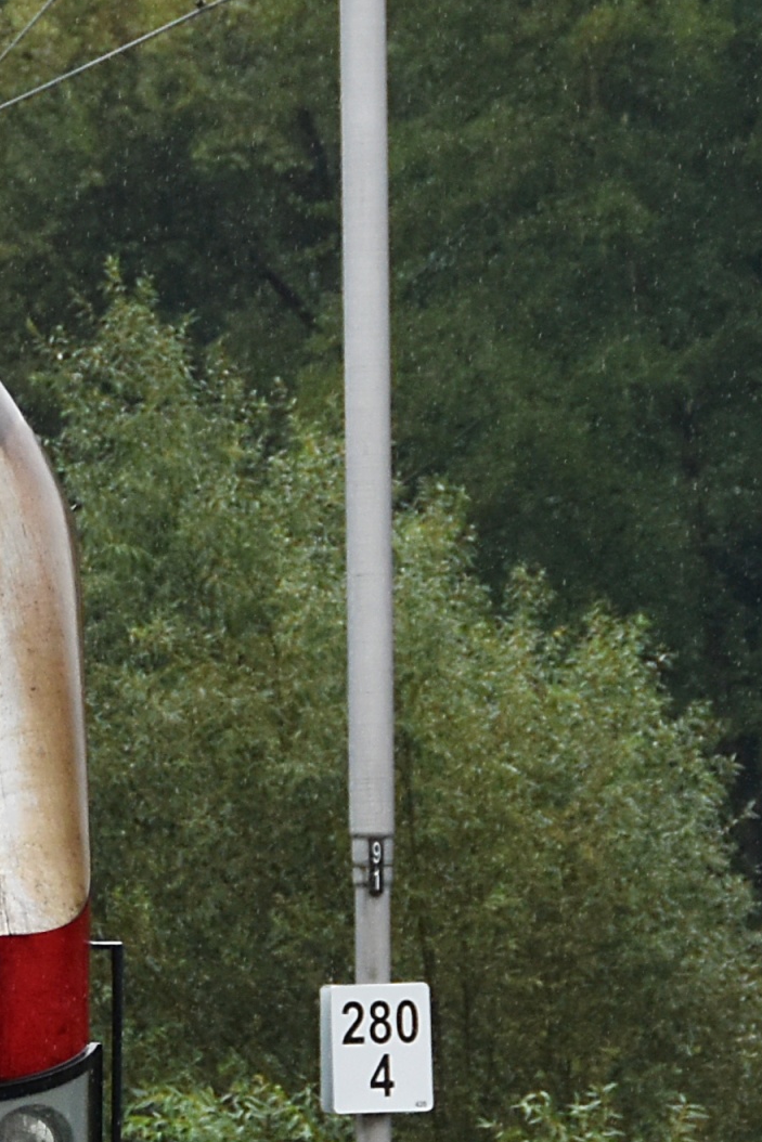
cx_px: -245
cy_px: 932
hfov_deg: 2.7
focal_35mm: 512
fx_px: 16258
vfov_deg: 4.0
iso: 360
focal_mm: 75
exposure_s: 1/500
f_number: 5.6
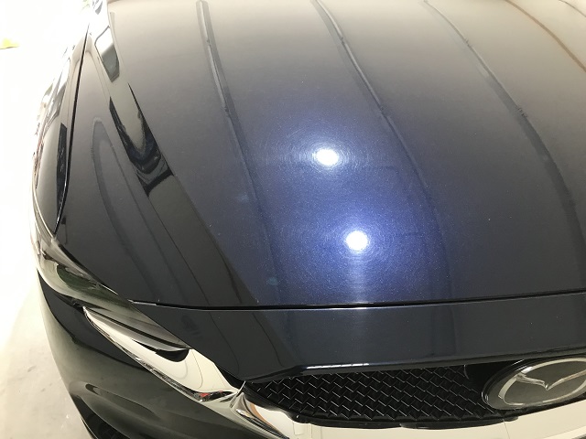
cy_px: 220
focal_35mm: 28
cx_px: 293
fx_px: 474
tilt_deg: -37.0
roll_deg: -1.6
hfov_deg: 63.4
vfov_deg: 49.7
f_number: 1.8
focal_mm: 3.99
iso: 40
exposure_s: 1/17
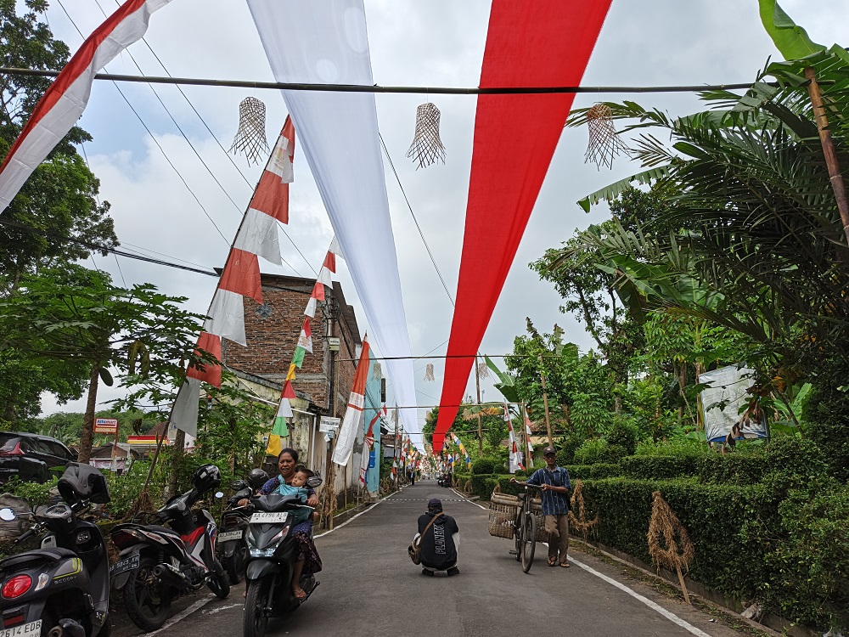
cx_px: 424
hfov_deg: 73.9
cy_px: 318
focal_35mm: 23
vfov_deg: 58.9
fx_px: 564
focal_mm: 5.56
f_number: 1.8
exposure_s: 1/755
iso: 53
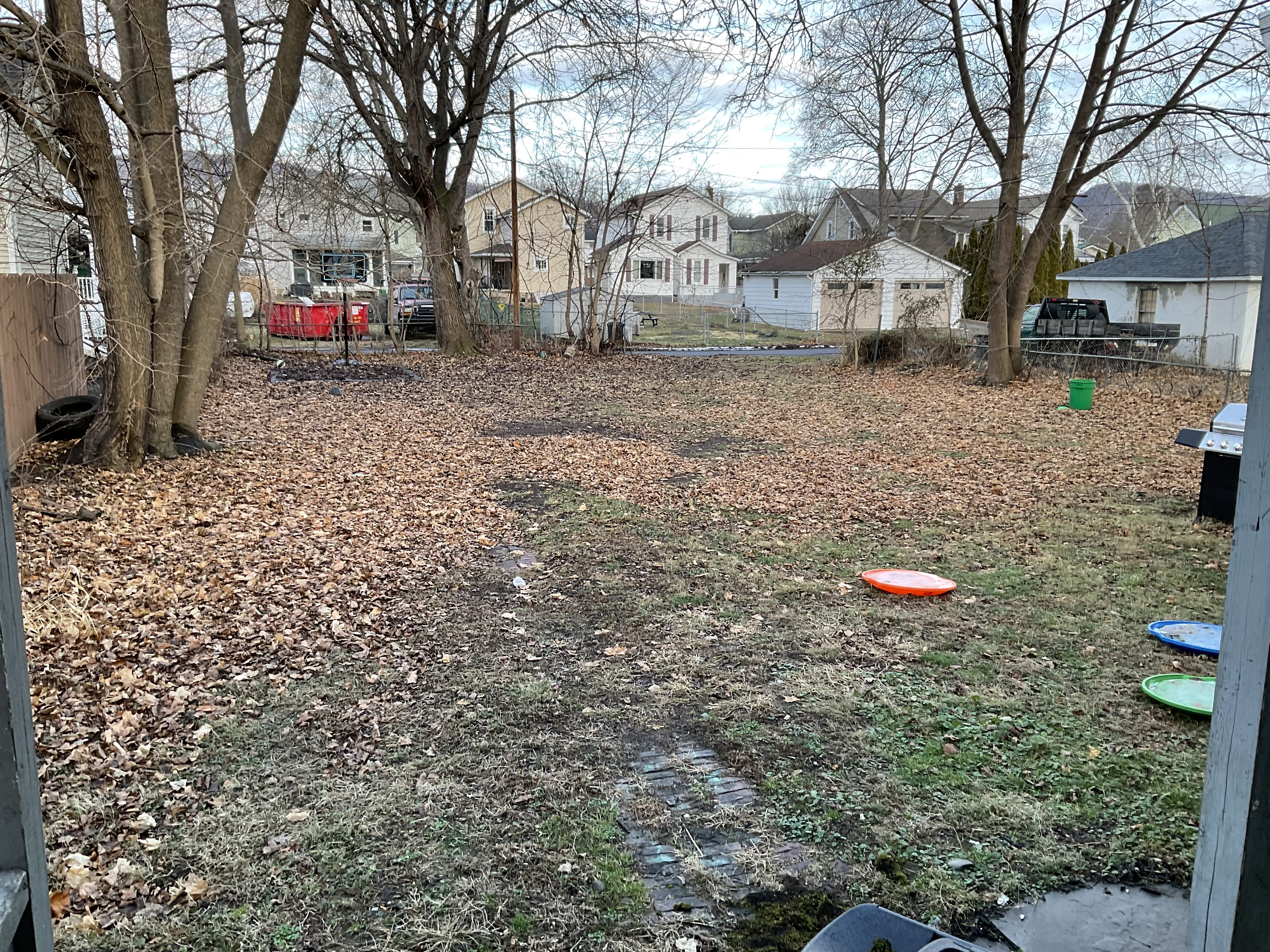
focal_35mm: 29
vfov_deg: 48.2
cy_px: 476
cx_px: 635
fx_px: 1064
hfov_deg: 61.7
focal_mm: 3
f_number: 1.8
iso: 32
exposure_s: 1/120
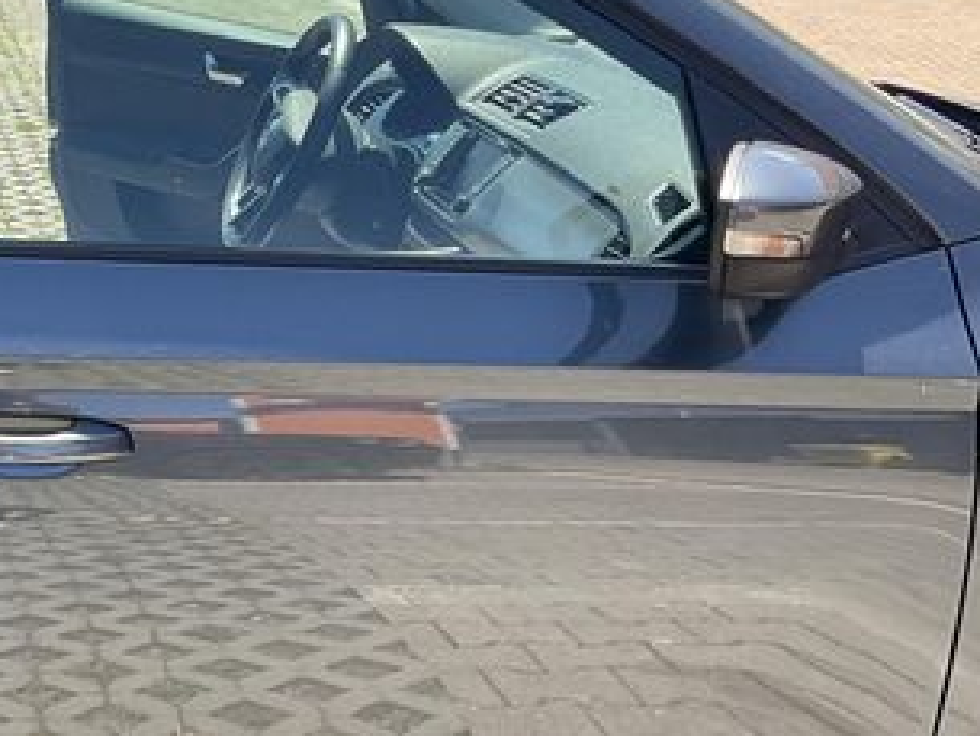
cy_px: 415
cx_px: -39
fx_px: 2152
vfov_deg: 19.4
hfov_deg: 24.3
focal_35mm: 76
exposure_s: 1/355
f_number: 1.8
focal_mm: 3
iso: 25
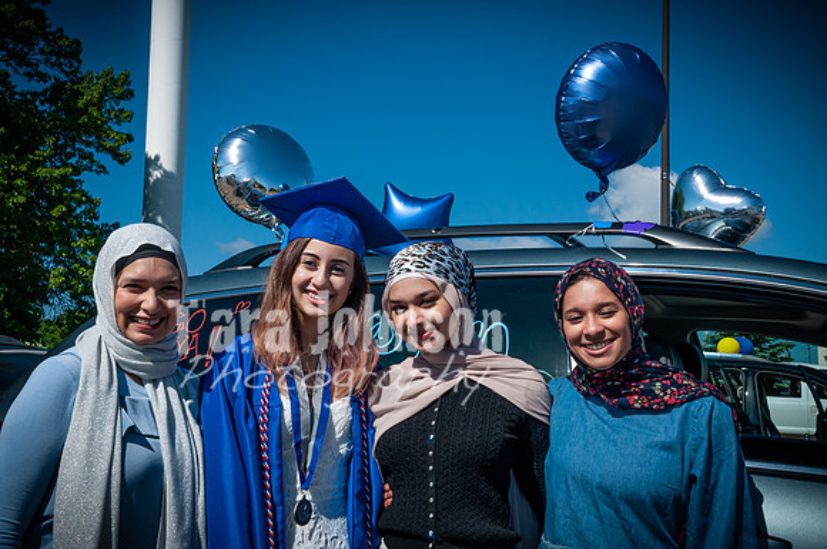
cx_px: 405
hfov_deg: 46.6
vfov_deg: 31.9
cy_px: 284
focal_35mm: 42
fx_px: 960
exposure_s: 1/500
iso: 200
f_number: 10
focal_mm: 24
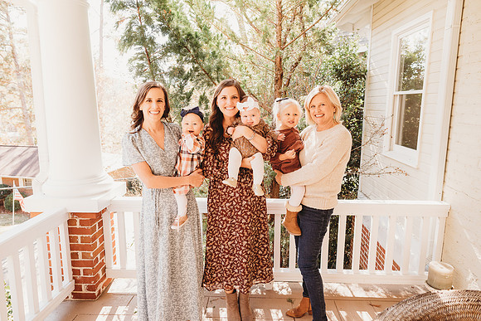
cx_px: 240
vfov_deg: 53.2
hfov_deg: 73.7
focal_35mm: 24
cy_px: 160
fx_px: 321
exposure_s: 1/200
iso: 400
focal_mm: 24
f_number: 4.5
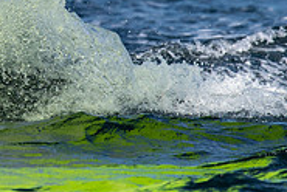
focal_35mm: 1410
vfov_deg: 1.0
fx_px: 11259
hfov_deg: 1.5
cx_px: -9
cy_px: -83
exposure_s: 1/5000
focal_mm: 300
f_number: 5
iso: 400
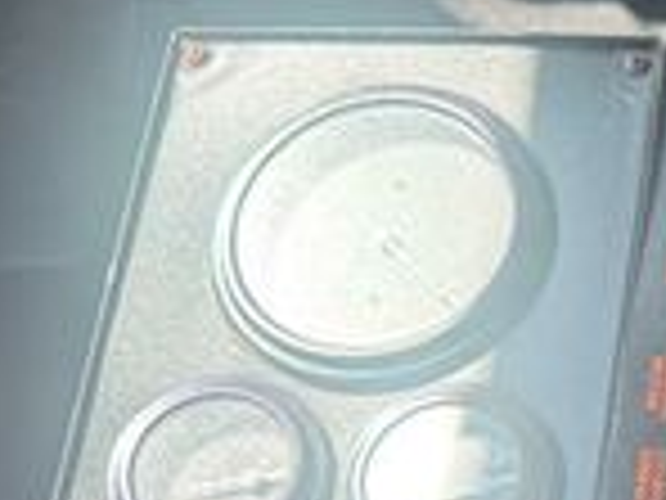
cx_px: 1066
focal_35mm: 104
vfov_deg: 13.7
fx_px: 2001
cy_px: 644
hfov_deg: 16.7
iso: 100
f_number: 1.78
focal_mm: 6.76
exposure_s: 1/517
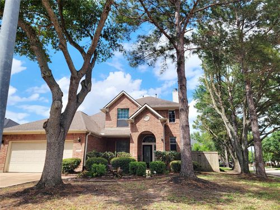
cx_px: 140
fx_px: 194
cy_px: 105
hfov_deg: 71.6
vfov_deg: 56.8
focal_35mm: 24
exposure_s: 1/1000
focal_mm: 6.7
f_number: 1.8
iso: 16
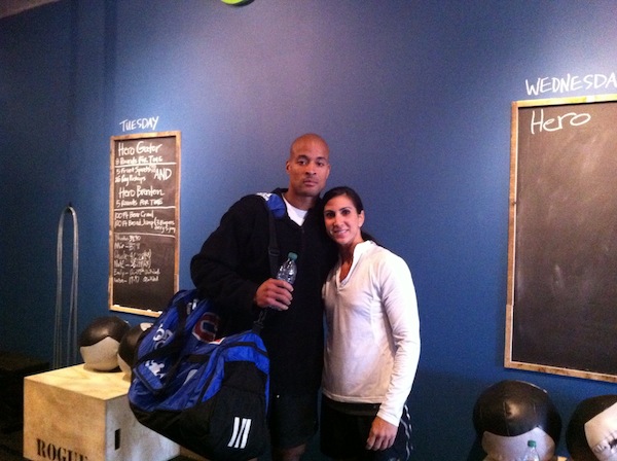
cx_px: 308
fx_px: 623
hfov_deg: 52.7
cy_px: 230
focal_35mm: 35
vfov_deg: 40.6
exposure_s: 1/15
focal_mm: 3.85
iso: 1000
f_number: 2.8
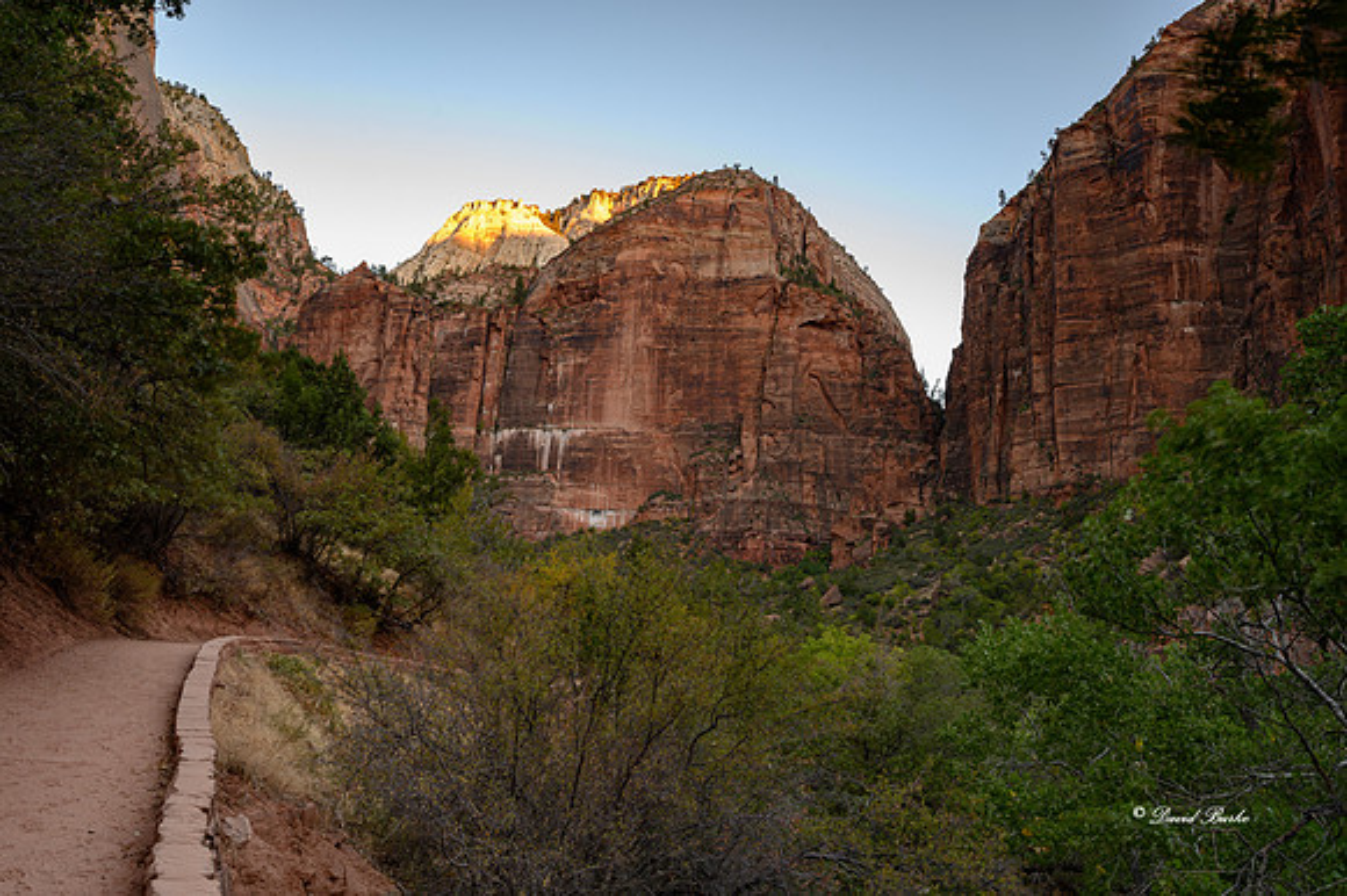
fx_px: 1122
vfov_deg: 43.6
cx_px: 674
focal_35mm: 30
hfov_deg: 62.0
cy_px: 448
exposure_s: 1/1.25
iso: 100
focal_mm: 30
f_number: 11
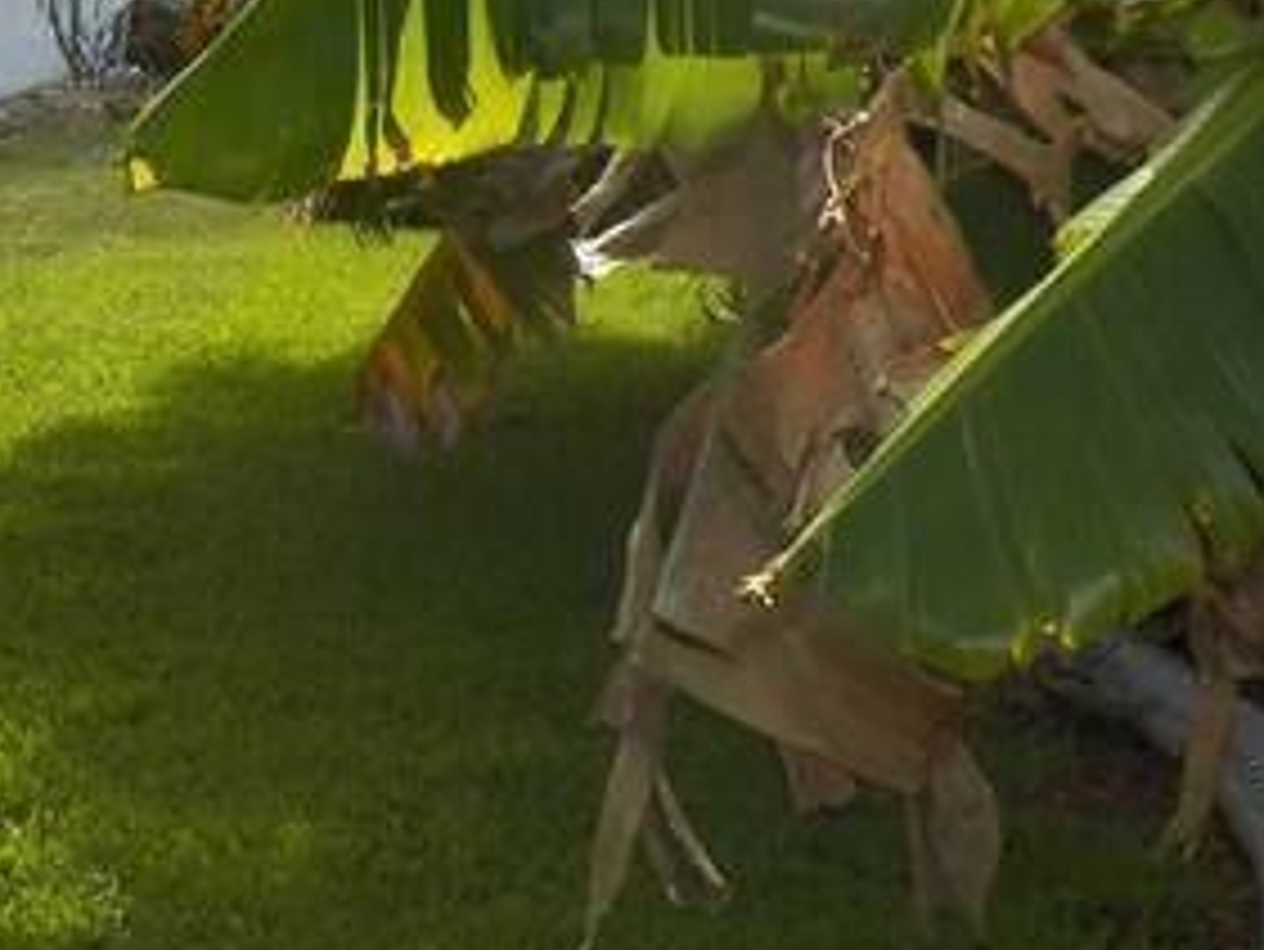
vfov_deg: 14.3
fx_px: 3726
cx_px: -515
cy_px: 36
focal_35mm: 102
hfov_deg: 17.7
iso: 125
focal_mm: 4.9
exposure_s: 1/800
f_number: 4
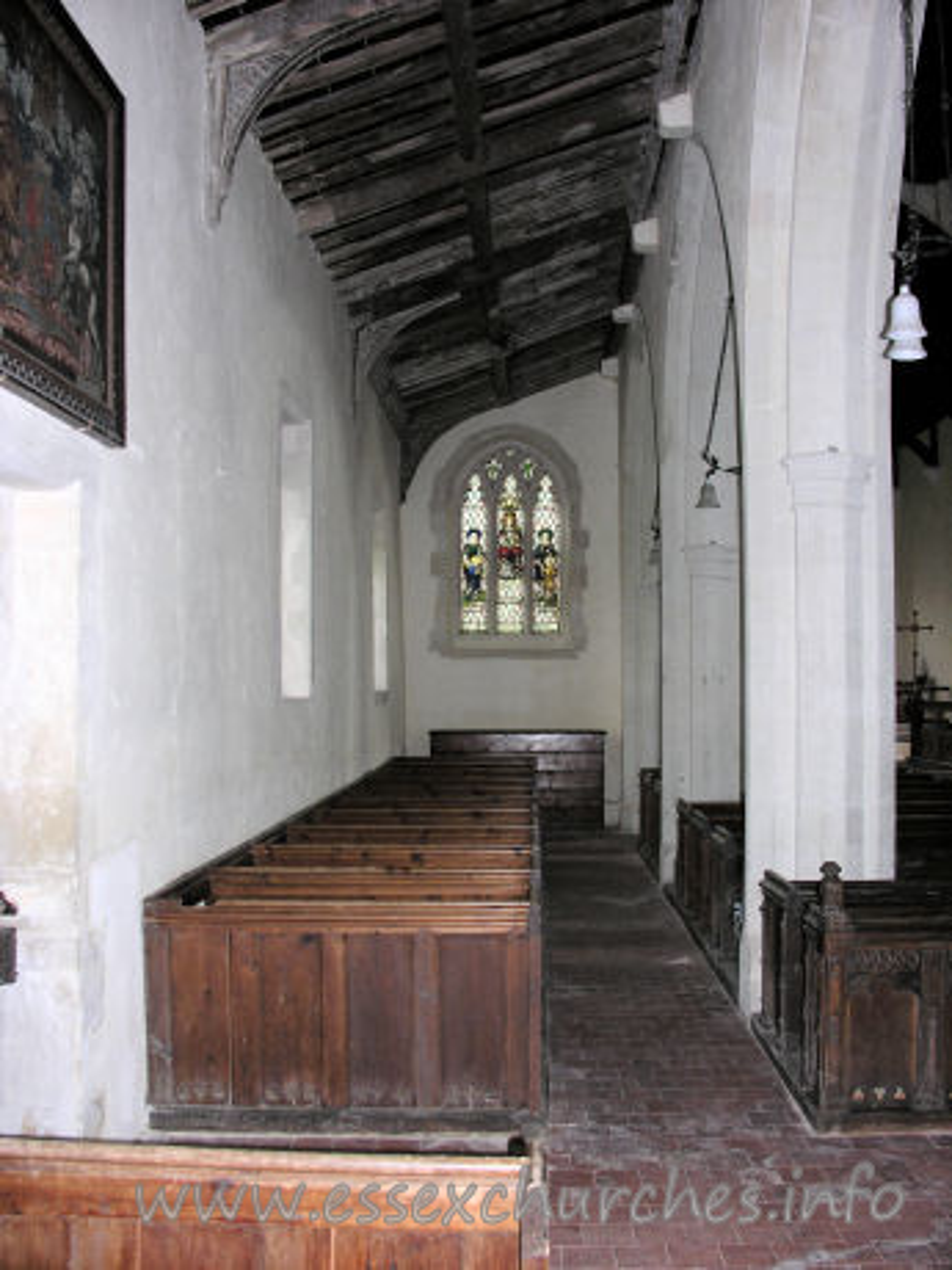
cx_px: 476
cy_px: 635
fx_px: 1283
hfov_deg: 40.7
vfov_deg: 52.6
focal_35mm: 35
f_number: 2.8
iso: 120
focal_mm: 8.9
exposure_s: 1/60.1
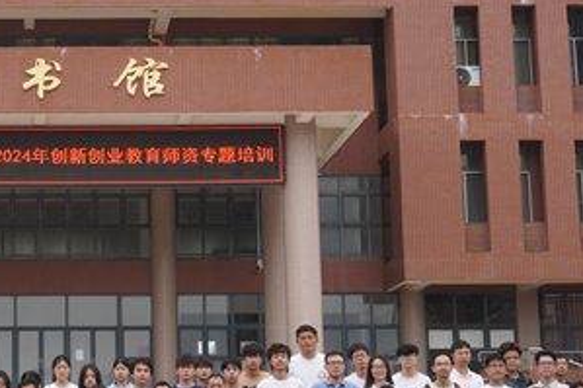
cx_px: 37
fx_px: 1365
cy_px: 266
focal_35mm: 84
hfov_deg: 23.4
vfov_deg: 16.1
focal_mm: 21
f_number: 8
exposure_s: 1/125
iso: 200
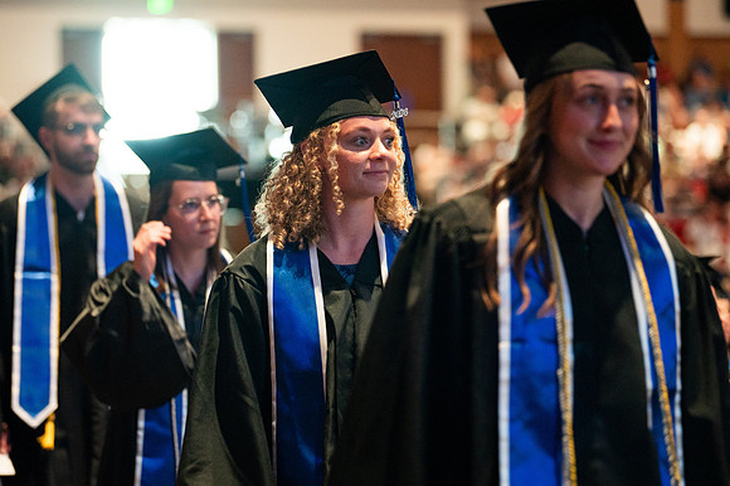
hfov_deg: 16.8
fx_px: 2472
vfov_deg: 11.2
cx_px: 365
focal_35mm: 122
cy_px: 243
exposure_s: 1/125
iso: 2500
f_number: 2.8
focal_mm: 122
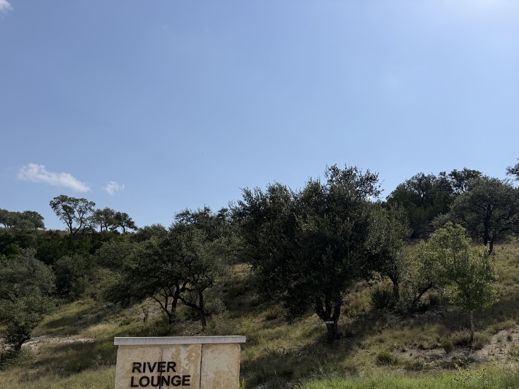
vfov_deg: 44.9
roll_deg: -0.6
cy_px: 251
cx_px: 310
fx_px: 465
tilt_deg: +9.2
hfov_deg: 57.9
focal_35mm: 31
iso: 80
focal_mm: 6.76
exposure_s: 1/10309
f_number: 1.78
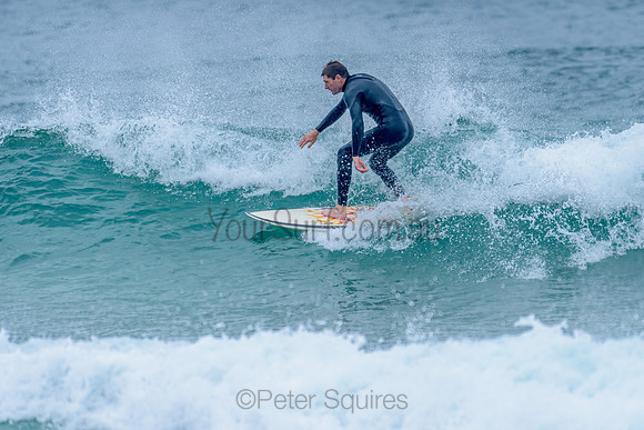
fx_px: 11232
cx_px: 392
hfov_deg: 3.3
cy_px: 170
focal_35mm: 628
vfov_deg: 2.2
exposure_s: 1/2000
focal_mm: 500
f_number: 5.6
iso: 800
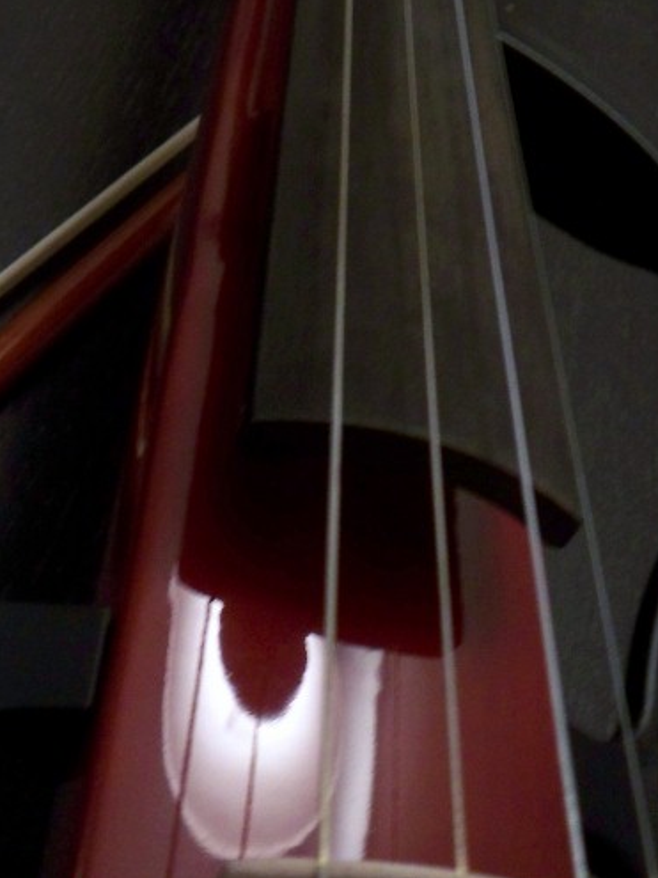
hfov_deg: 23.3
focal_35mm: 63
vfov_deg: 30.1
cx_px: 358
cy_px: 192
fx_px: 1597
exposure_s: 1/8
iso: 200
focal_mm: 6.4
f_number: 3.9
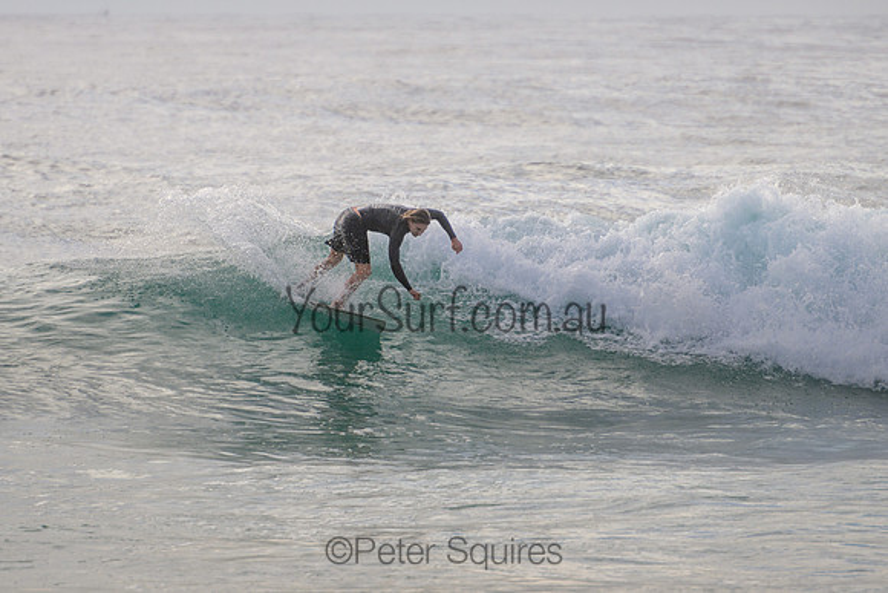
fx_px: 13574
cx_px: 341
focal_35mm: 550
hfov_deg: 3.7
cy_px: 189
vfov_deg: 2.5
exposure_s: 1/2000
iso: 220
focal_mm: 400
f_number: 5.6
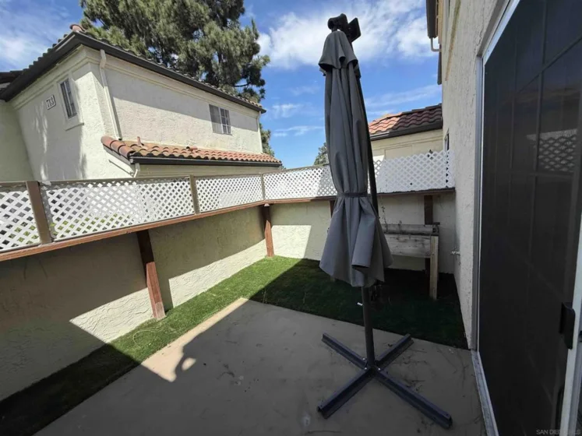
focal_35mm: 14
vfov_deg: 85.7
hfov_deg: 102.1
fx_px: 235
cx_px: 291
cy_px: 218
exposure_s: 1/1534
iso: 50
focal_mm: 2.22
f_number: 2.2
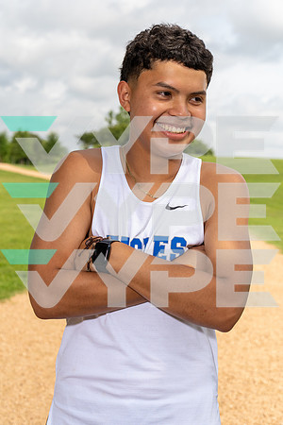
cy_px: 212
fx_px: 719
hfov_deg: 22.3
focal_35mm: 61
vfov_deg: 32.9
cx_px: 142
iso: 100
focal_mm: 61
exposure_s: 1/250
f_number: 6.3
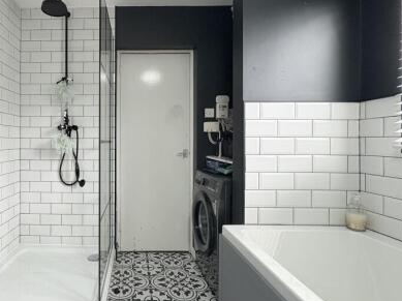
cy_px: 142
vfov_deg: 63.3
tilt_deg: +0.8
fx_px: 244
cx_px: 128
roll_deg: +0.3
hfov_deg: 76.0
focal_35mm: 21
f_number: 2.2
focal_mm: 2.22
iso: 200
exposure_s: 1/100
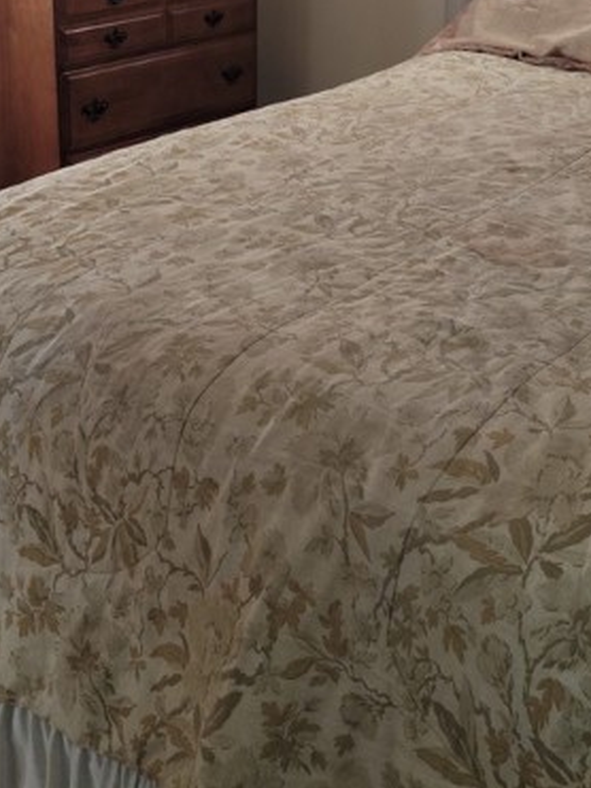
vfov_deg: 32.0
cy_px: 113
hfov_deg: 25.2
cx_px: 300
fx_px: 1321
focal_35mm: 58
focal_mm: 5.9
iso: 64
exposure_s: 1/30
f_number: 2
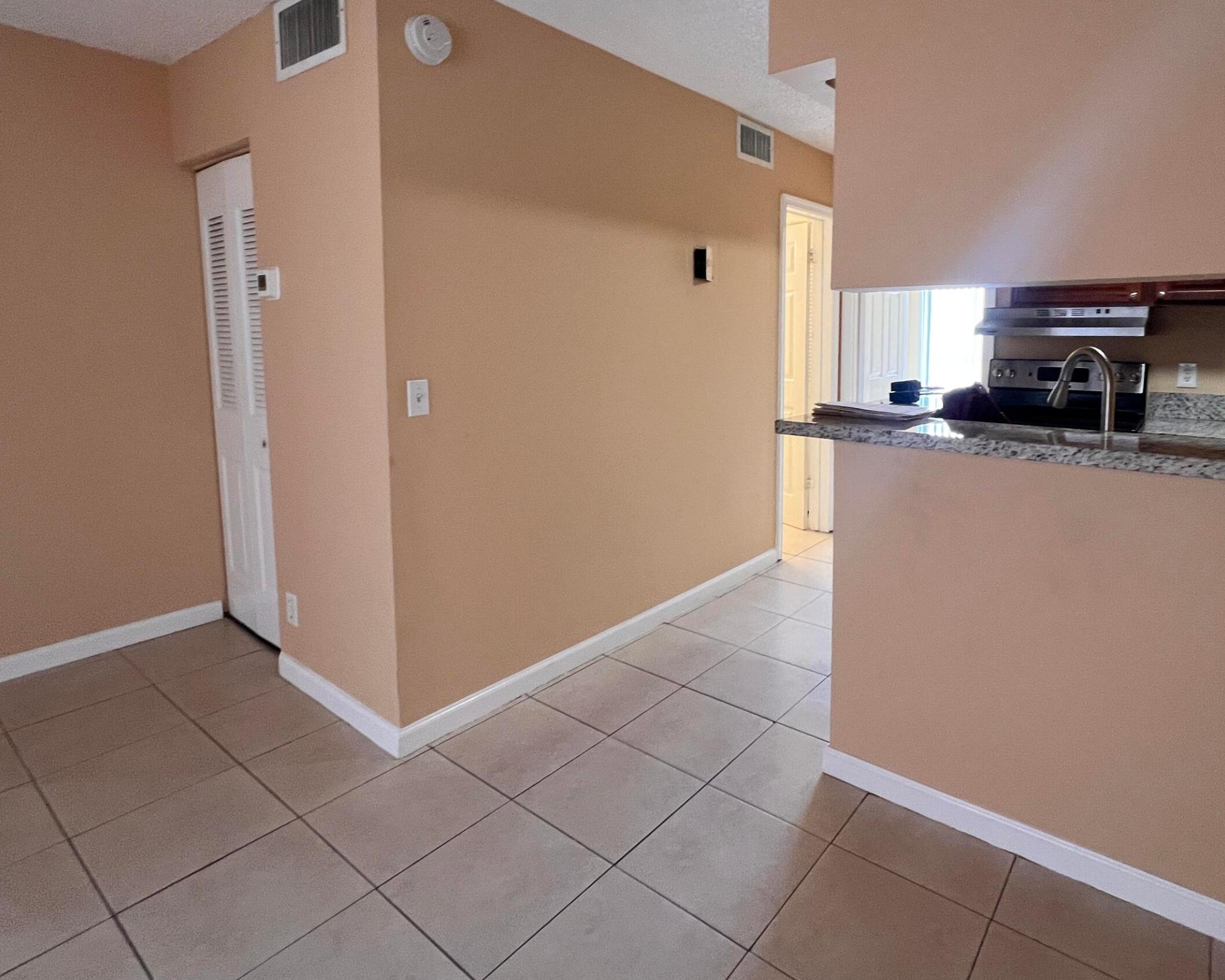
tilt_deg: -4.4
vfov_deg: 73.1
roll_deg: -0.1
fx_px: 653
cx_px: 693
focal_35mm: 18
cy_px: 395
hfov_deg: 85.9
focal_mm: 1.57
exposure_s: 1/60
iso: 160
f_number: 1.8
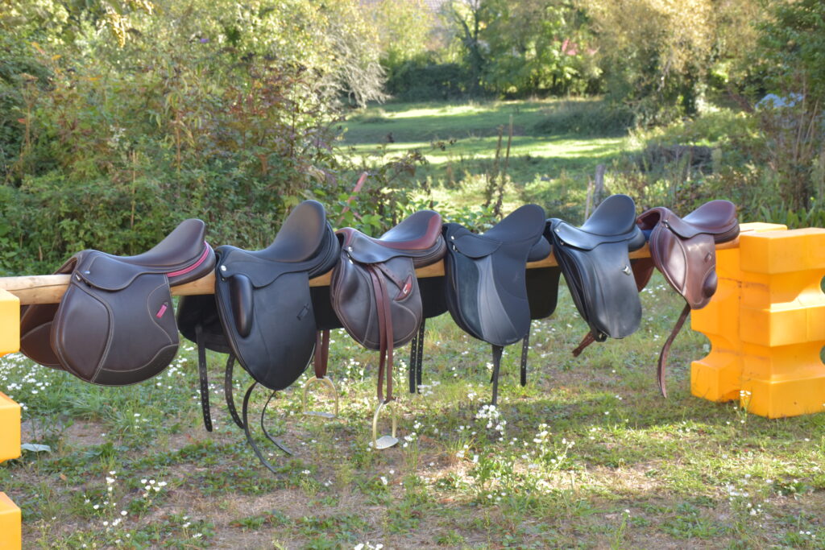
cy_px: 275
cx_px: 412
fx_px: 1306
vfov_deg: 23.8
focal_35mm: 57
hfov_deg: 35.0
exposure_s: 1/125
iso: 200
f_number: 6.3
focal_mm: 38
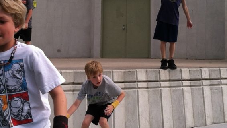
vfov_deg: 17.4
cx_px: 96
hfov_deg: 30.5
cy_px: 30
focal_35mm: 69
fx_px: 415
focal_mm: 3.85
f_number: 2.8
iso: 80
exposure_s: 1/789
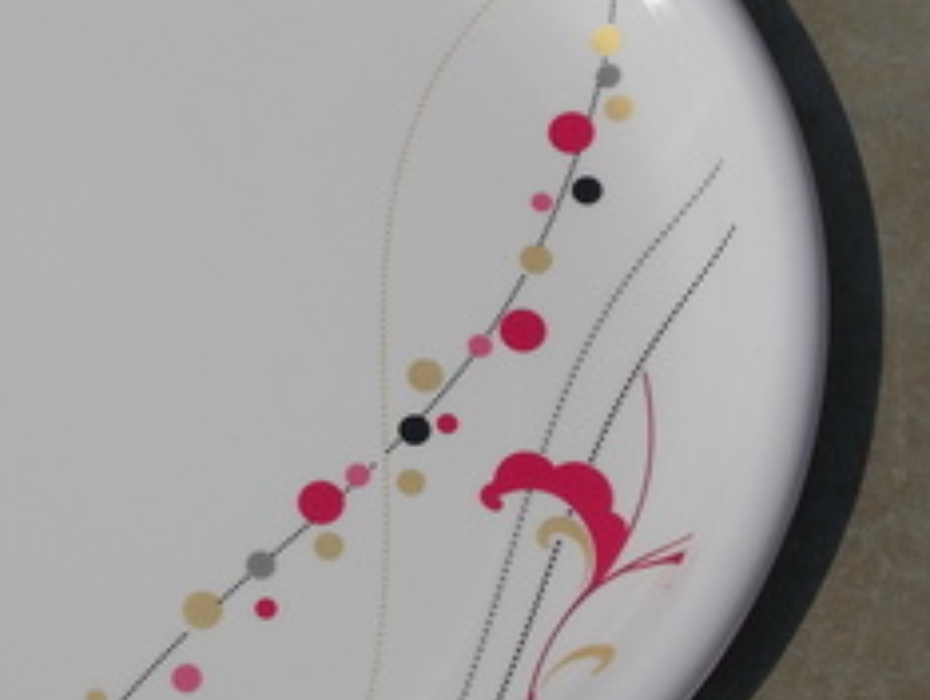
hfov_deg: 13.9
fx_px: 3792
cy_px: 324
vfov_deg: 10.5
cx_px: 151
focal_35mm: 141
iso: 80
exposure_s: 1/320
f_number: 13.3
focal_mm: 11.8
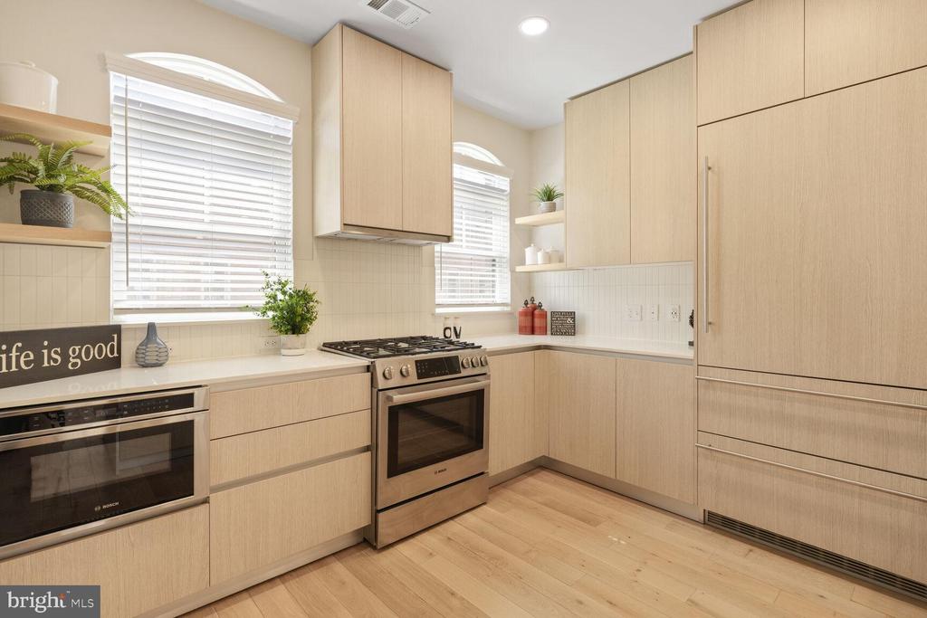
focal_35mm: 18
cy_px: 309
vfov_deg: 68.9
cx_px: 464
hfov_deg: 91.6
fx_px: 451
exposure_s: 1/10
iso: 200
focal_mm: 17.5
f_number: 8
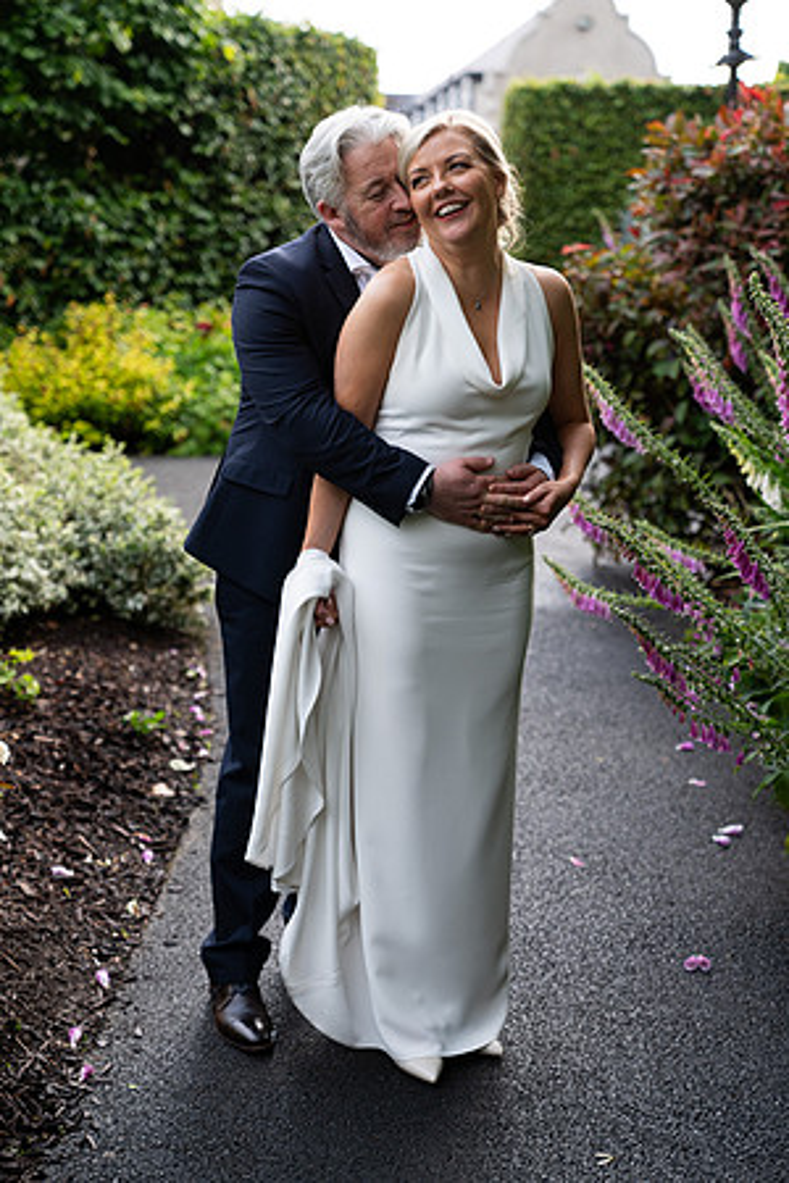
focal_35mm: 59
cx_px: 394
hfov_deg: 23.0
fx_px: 1939
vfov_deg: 33.9
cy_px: 592
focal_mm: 59
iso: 400
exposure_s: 1/200
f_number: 2.8
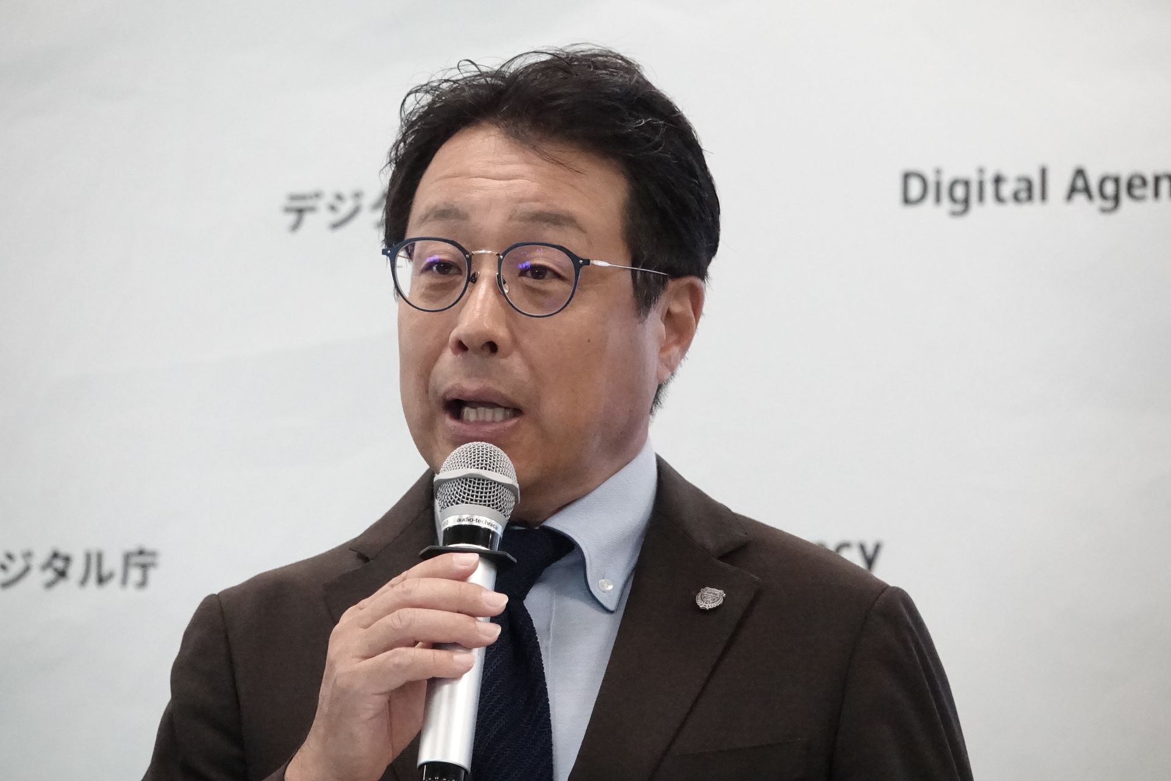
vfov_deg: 4.4
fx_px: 10083
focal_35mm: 310
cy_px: 390
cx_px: 586
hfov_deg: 6.6
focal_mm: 113.69
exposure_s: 1/400
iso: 6400
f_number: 4
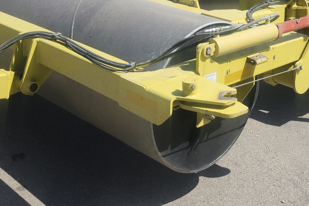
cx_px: 214
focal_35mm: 59
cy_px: -8
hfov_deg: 33.5
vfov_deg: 22.0
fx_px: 506
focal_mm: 5.54
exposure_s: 1/1804
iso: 25
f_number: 1.8
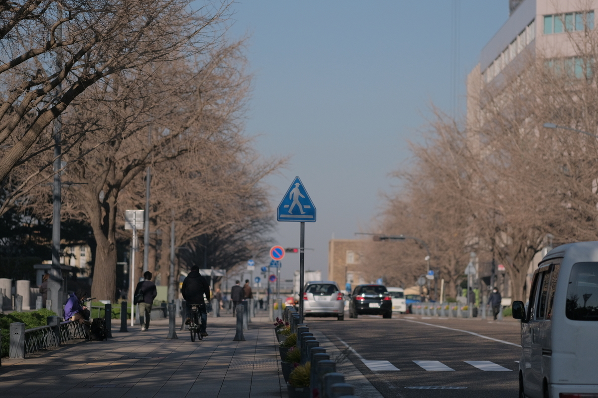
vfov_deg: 10.1
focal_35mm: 135
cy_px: 199
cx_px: 299
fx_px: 2241
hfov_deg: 15.2
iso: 800
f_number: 2
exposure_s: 1/30000
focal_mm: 90
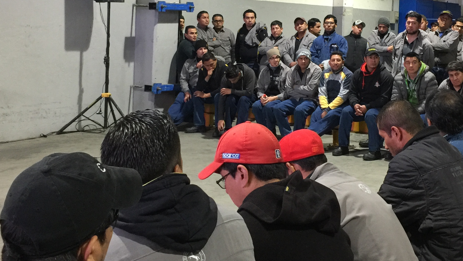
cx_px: 283
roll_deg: -2.1
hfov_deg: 37.7
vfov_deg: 21.6
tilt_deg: -2.4
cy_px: 56
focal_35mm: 55
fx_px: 675
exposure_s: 1/15
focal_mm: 4.15
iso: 125
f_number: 2.2
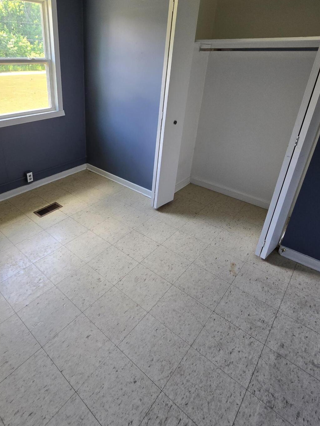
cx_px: 110
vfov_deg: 83.6
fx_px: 234
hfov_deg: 67.0
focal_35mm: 19
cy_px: 169
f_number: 2.2
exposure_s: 1/60
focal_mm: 2.2
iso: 80
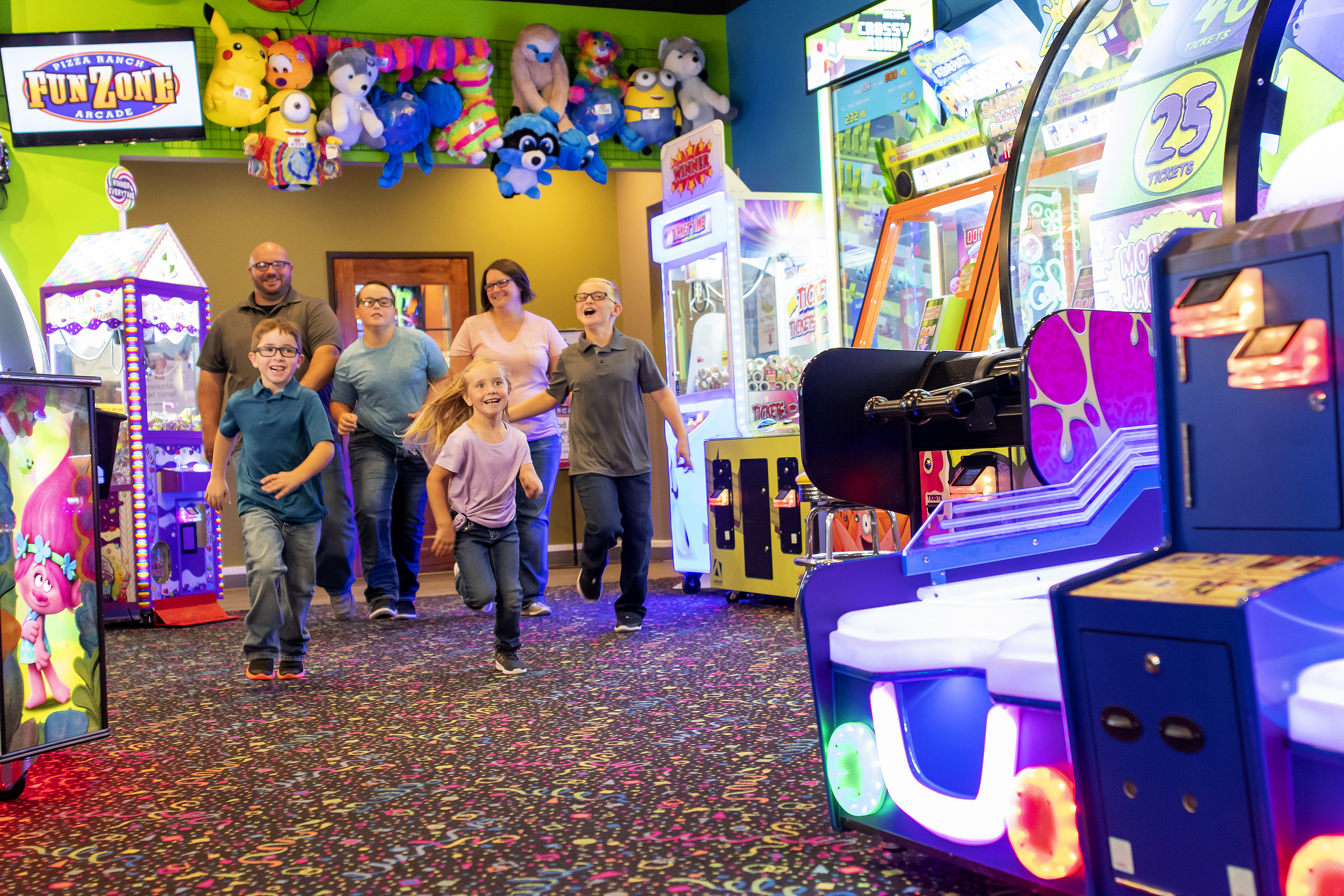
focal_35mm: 45
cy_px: 448
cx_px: 672
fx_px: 1680
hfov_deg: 43.6
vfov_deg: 29.9
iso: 1600
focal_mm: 30
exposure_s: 1/160
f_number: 2.8
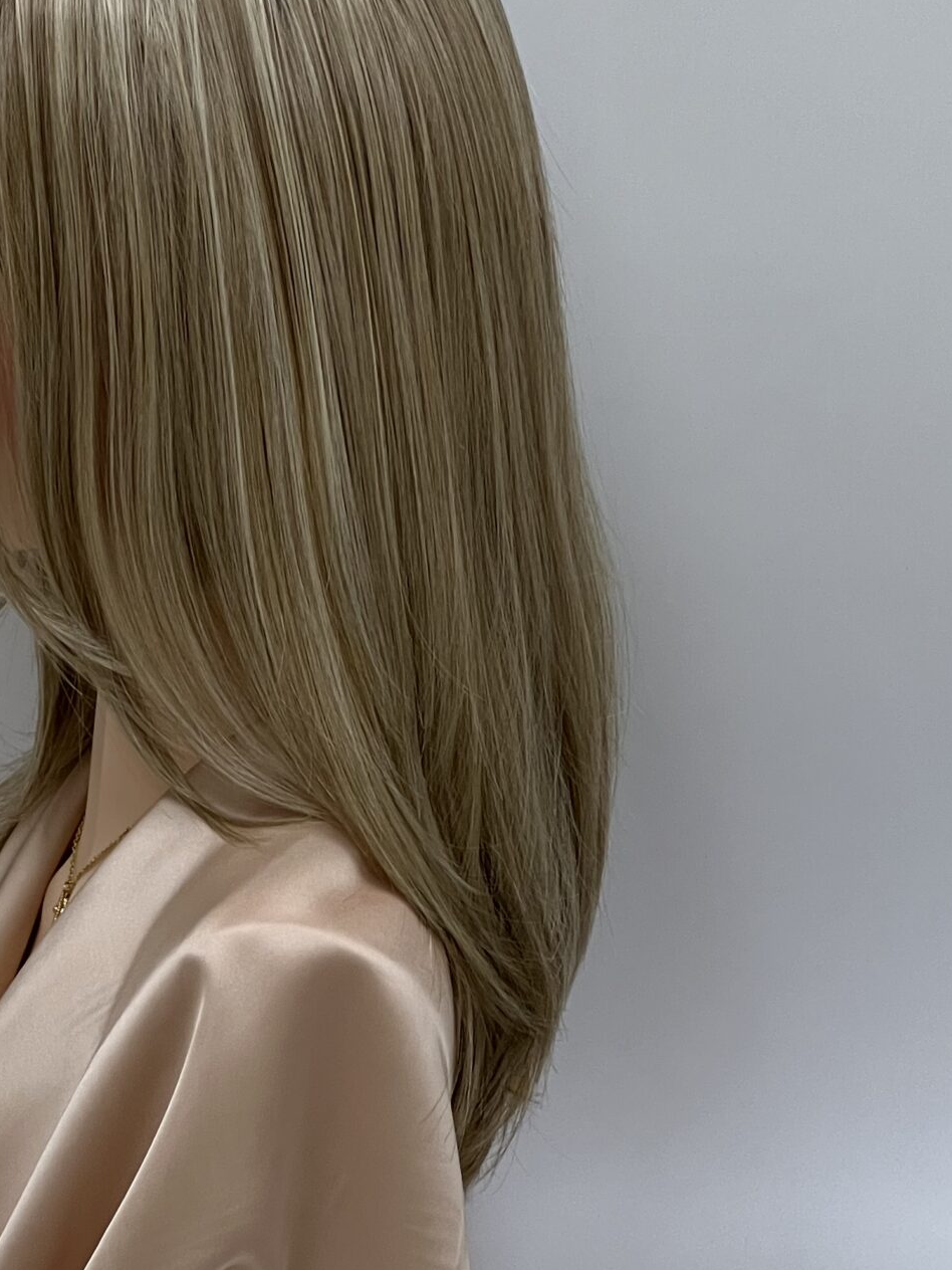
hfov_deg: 9.5
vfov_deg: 12.7
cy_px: 638
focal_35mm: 156
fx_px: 5720
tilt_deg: -12.9
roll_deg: -0.7
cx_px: 190
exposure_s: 1/100
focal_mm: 9
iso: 160
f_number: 2.8
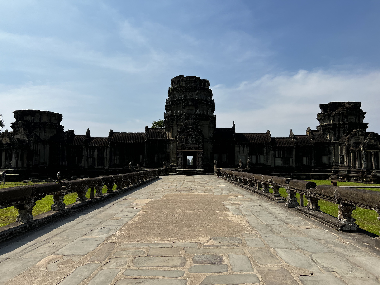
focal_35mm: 26
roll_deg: +0.4
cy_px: 142
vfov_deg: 53.1
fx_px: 285
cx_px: 190
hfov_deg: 67.3
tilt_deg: +4.4
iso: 50
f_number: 1.5
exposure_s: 1/6993
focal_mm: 5.7
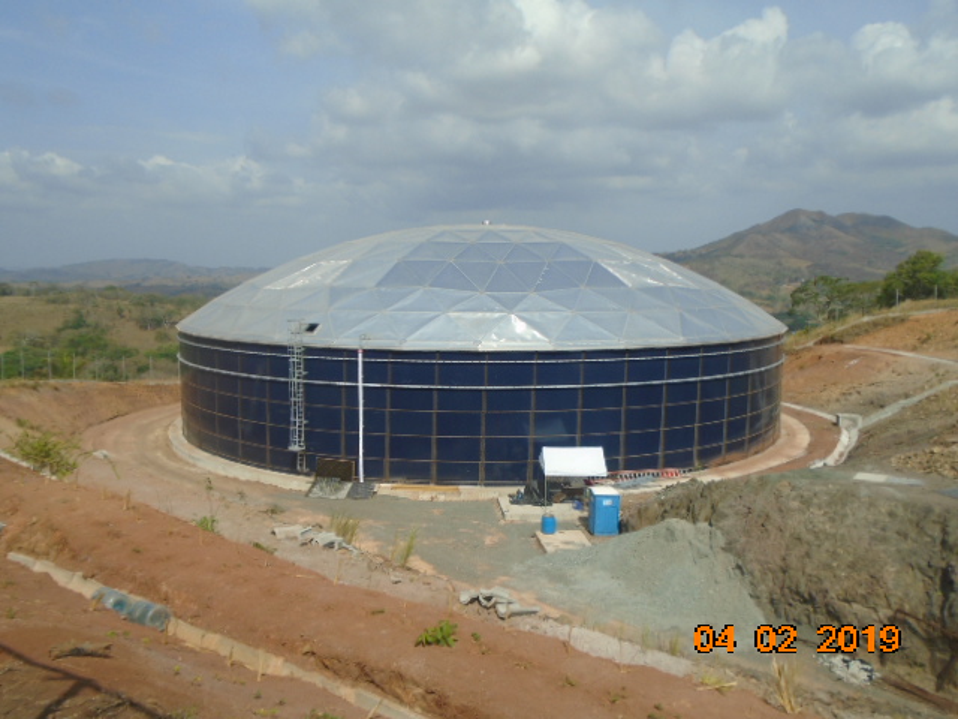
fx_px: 858
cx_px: 479
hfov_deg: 58.4
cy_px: 360
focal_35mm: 31
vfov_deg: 45.4
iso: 100
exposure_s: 1/320
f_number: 8.8
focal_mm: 5.5
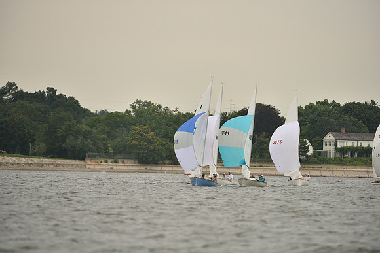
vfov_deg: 3.4
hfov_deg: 5.2
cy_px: 126
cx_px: 190
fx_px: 4223
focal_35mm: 400
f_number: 5
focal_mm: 400
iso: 320
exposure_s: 1/1250
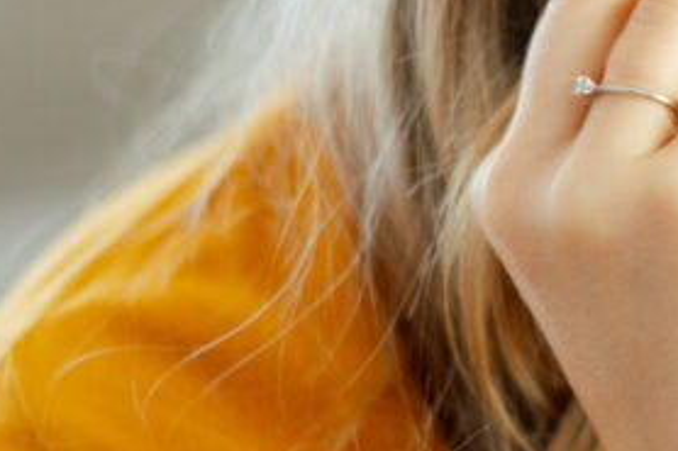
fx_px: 3463
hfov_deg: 10.8
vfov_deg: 7.4
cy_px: 40
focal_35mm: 184
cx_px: 1000
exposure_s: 1/250
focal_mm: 50
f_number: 2
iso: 800
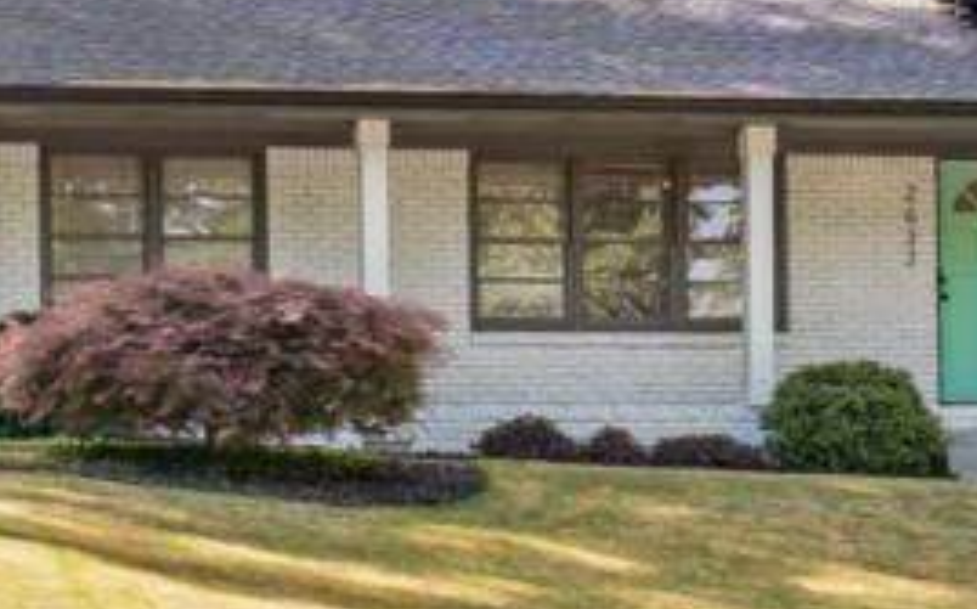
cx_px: 663
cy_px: 642
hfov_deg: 16.3
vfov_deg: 10.1
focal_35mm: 128
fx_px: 3405
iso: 200
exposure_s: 1/100
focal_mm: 28
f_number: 8
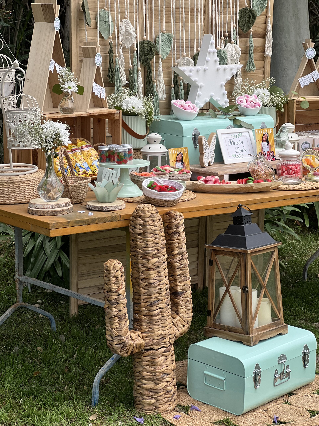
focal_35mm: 77
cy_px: 213
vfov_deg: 25.3
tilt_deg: -8.1
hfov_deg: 19.1
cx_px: 160
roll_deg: +0.4
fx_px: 946
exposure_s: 1/121
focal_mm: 9
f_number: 2.8
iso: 40
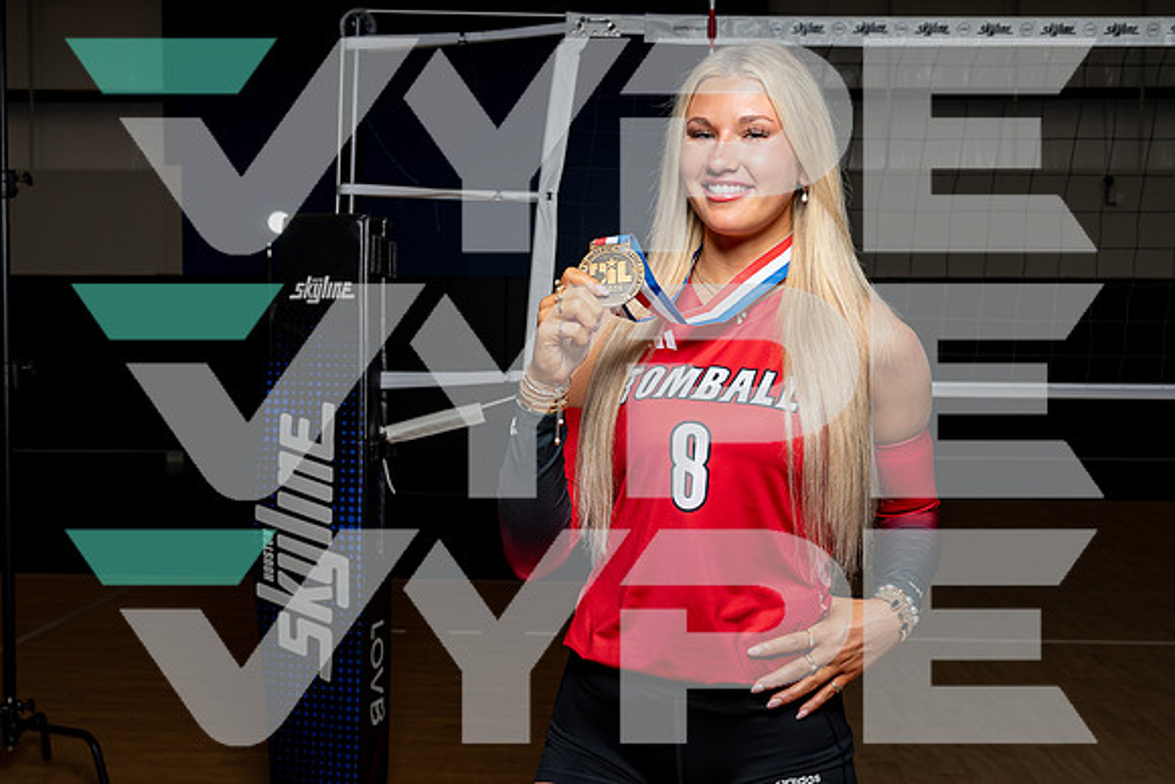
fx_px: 1502
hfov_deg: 42.7
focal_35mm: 46
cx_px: 588
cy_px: 392
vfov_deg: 29.3
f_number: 8
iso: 100
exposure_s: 1/250
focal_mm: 46
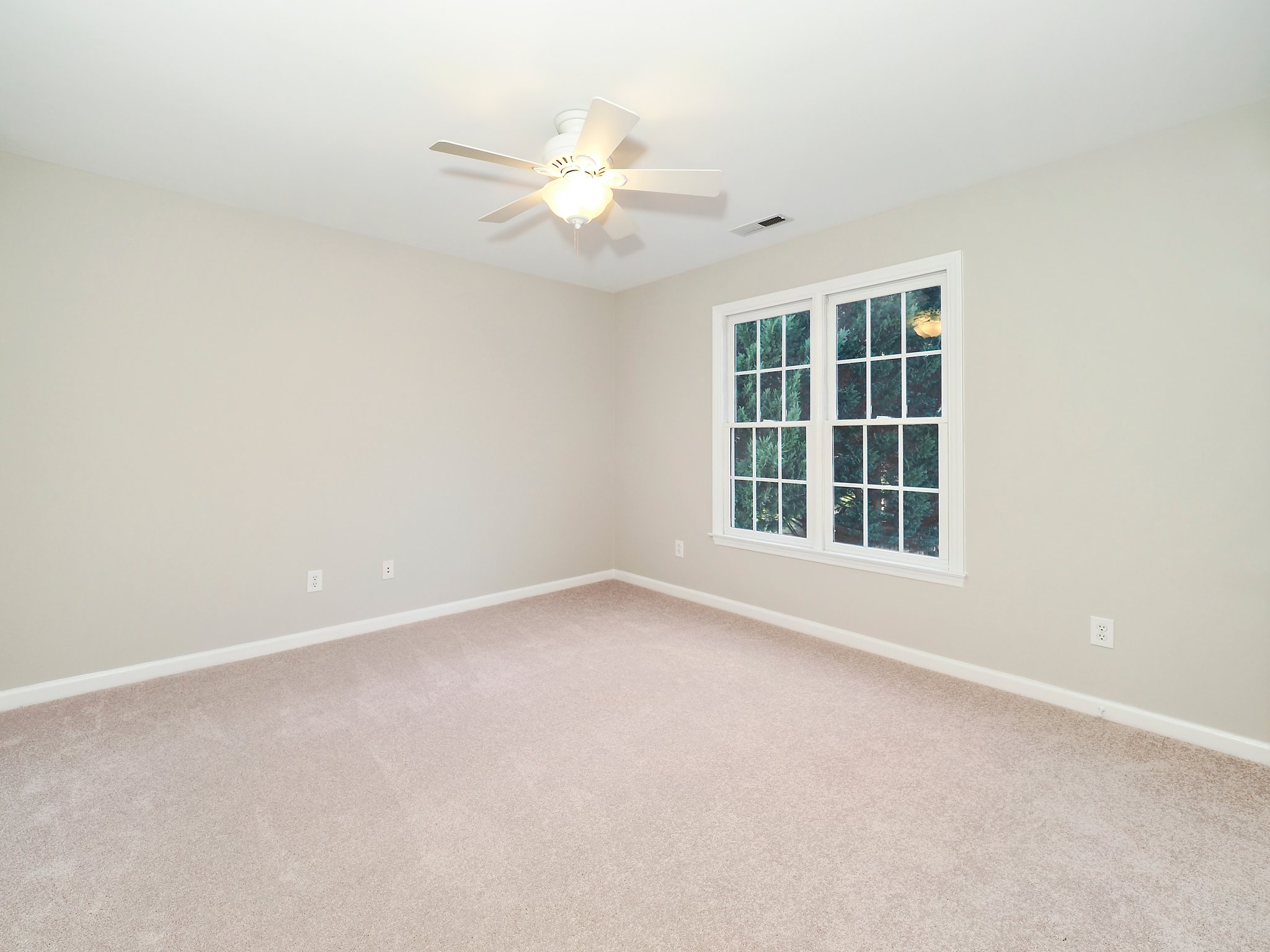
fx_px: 514
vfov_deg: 85.7
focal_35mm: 14
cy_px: 476
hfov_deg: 102.1
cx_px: 635
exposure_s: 1/30
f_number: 5
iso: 100
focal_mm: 7
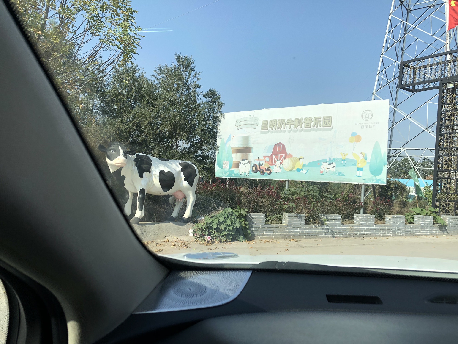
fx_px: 370
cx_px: 229
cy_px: 172
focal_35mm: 28
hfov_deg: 63.4
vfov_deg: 49.7
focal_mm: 4
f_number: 1.8
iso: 20
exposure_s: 1/1412
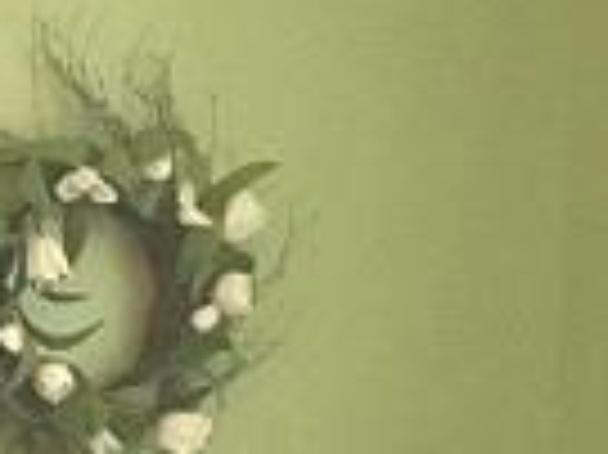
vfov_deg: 6.6
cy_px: 1097
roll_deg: -0.2
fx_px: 3773
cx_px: -383
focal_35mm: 215
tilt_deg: -9.4
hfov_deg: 8.9
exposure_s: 1/15
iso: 64
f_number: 2.2
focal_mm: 4.15
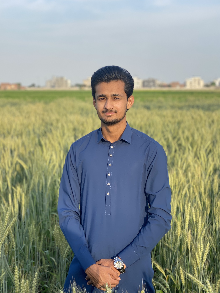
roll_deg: -0.5
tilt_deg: -5.9
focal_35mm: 57
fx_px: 483
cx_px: 108
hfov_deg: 25.7
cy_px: 148
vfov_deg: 33.8
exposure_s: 1/484
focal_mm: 6
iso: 20
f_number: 2
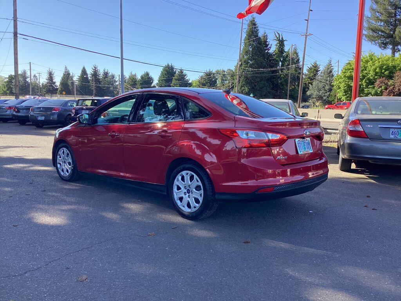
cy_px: 150
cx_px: 200
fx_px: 359
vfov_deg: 45.4
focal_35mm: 31
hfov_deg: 58.4
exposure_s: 1/321
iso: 25
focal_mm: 3.3
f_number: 2.4
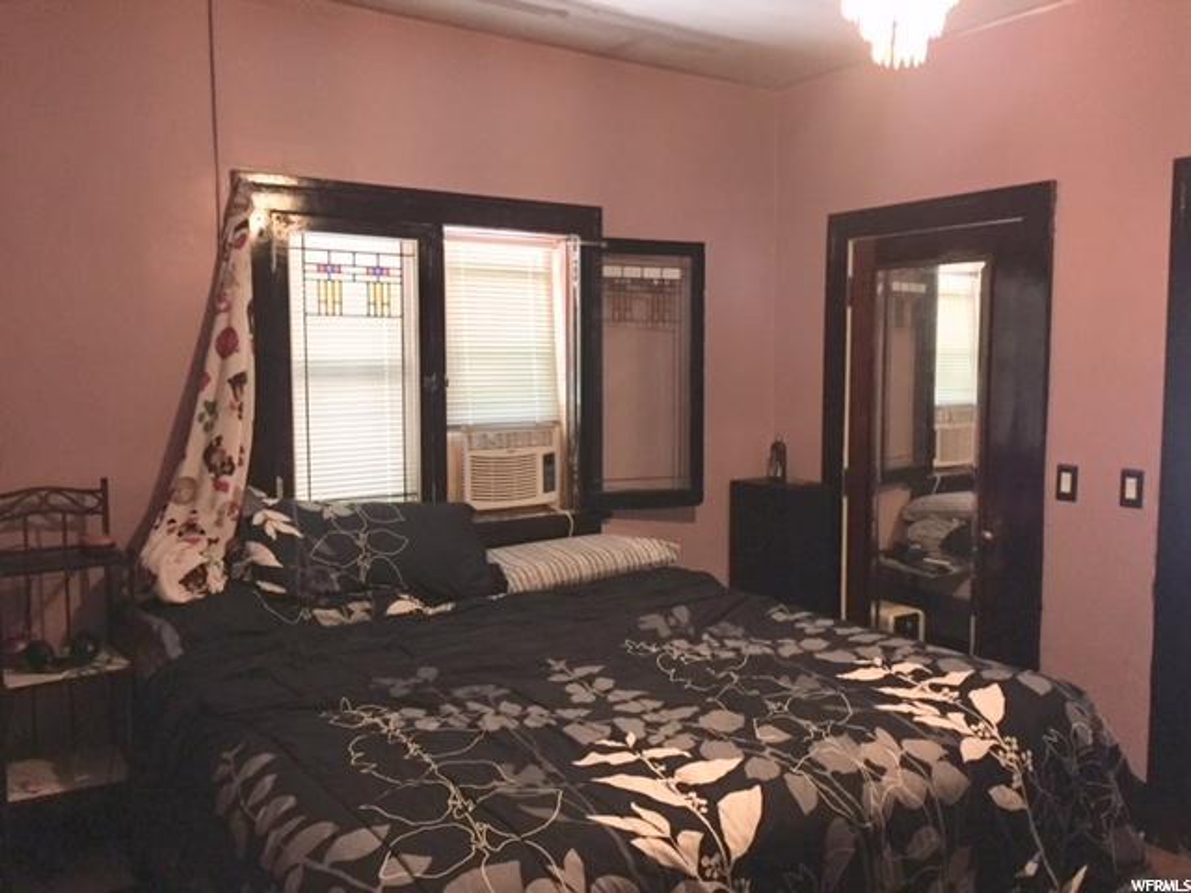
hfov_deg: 61.7
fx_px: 998
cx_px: 596
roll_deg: +0.0
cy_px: 446
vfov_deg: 48.2
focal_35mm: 29
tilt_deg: -5.9
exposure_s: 1/17
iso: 250
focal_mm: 4.15
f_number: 2.2
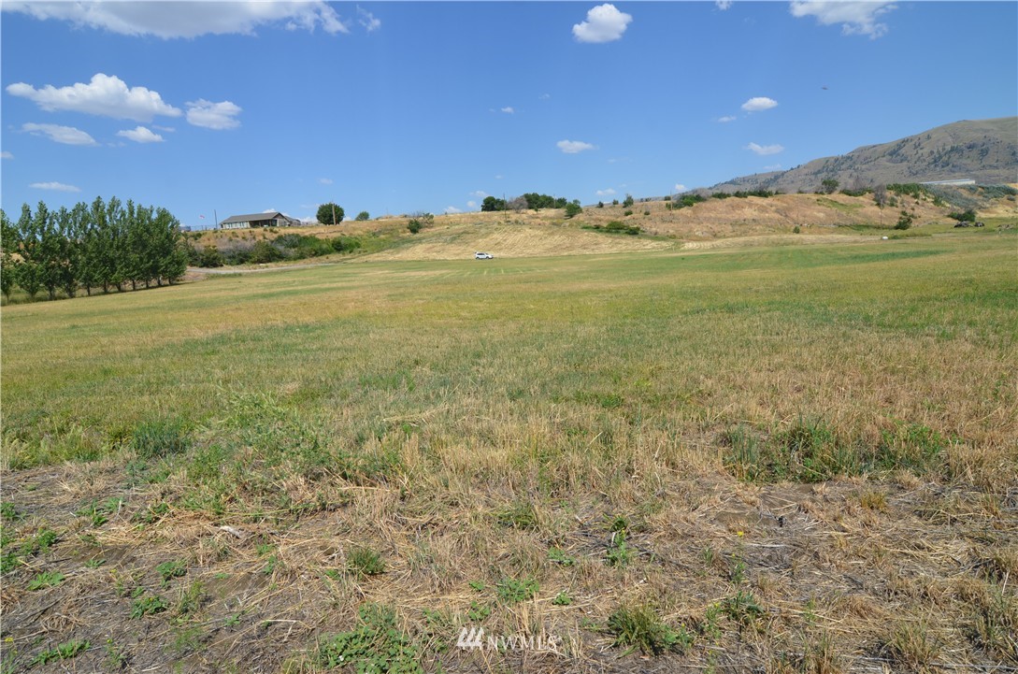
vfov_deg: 63.0
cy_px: 337
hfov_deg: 85.5
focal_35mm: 20
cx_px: 509
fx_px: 550
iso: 110
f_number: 8
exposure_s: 1/250
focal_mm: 13
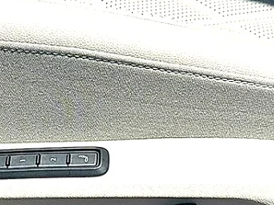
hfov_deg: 19.6
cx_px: 61
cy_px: 201
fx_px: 784
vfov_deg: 14.7
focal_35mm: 99
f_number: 1.78
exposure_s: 1/4049
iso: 80
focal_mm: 6.86
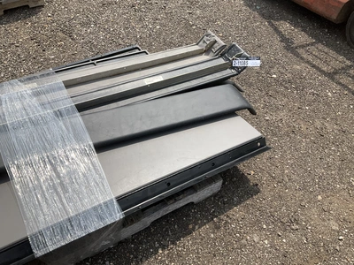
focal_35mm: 29
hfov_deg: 61.7
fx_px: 297
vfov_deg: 48.2
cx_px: 177
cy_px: 132
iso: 25
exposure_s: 1/1786
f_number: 1.8
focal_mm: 3
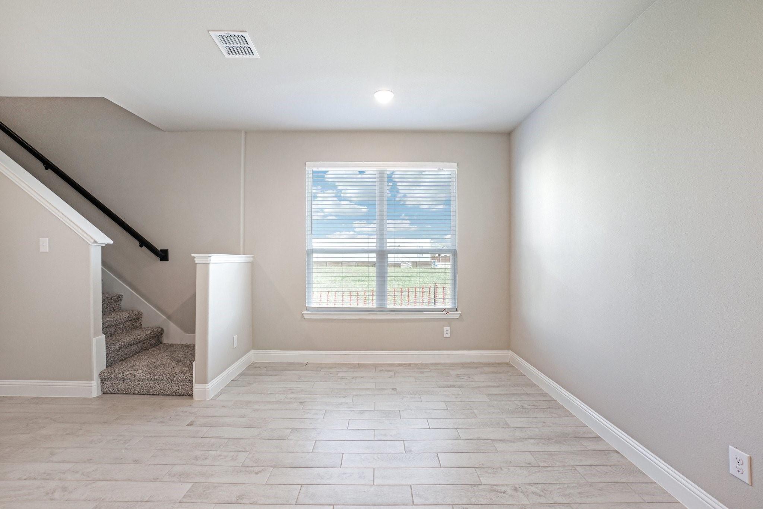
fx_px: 318
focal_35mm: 15
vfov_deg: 77.3
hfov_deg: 100.4
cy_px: 254
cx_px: 382
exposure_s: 1/80
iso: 400
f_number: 8
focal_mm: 10
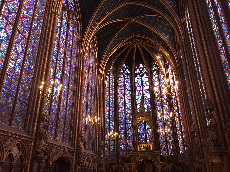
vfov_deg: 48.2
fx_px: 193
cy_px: 86
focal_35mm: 29
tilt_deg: +25.5
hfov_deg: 61.7
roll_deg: -0.2
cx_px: 115
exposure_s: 1/33
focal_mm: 4.15
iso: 200
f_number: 2.2
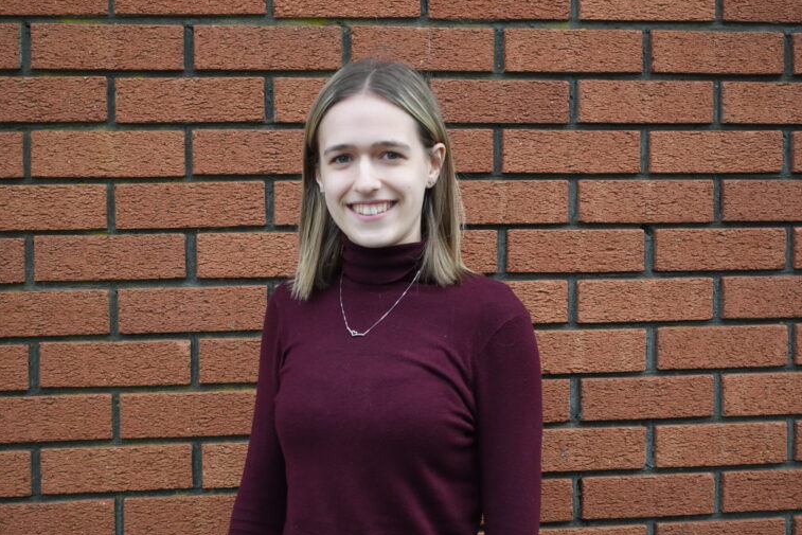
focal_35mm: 71
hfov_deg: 28.4
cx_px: 404
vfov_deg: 19.2
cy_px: 267
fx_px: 1582
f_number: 2.8
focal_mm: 25.7
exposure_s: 1/320
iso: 1000
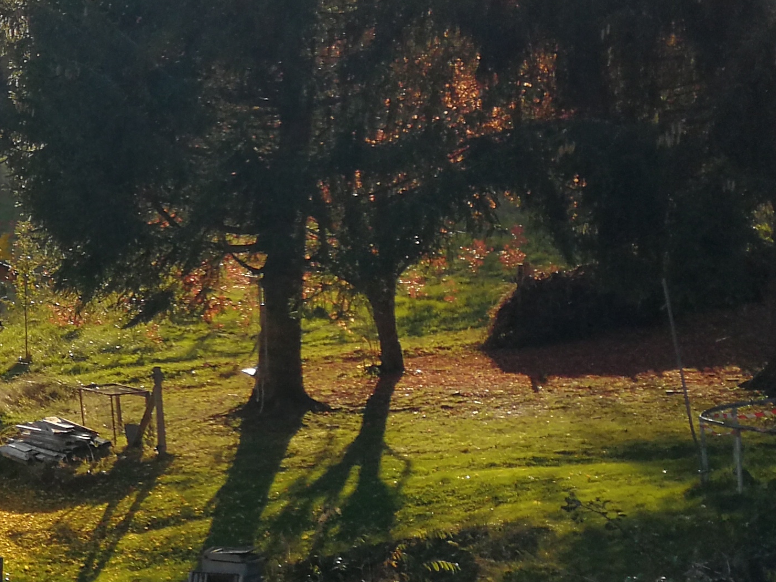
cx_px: -544
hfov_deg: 17.1
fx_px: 2197
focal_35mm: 98
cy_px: 130
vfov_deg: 15.0
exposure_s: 1/711
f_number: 1.8
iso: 50
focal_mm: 3.95
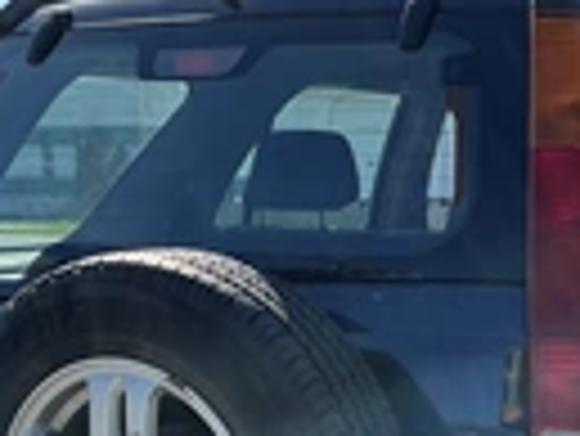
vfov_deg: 16.6
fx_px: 1459
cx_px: 409
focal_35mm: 87
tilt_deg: -10.4
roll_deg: +0.8
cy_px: 440
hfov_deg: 22.3
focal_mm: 3
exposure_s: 1/1221
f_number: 1.8
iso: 25
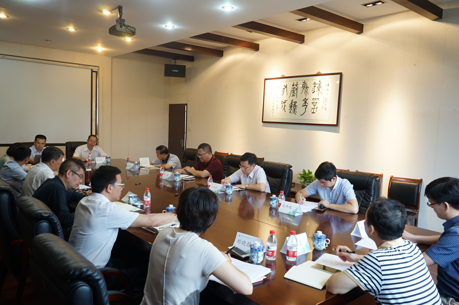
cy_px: 152
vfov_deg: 46.3
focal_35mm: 28
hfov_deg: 65.5
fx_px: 357
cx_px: 230
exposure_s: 1/15
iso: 800
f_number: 5.6
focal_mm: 28
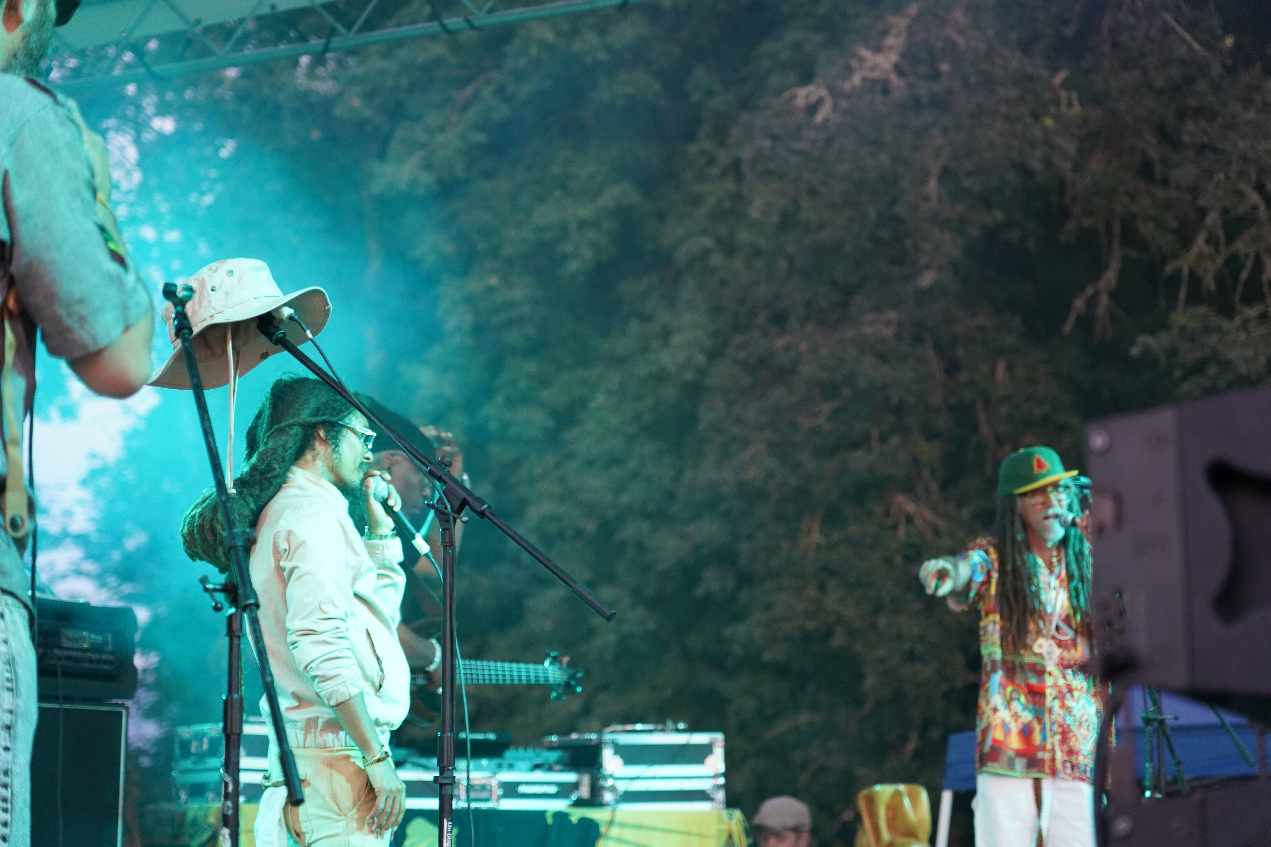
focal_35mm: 96
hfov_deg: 21.2
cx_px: 636
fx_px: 3389
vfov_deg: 14.3
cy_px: 424
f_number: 4
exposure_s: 1/160
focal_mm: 96
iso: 4000
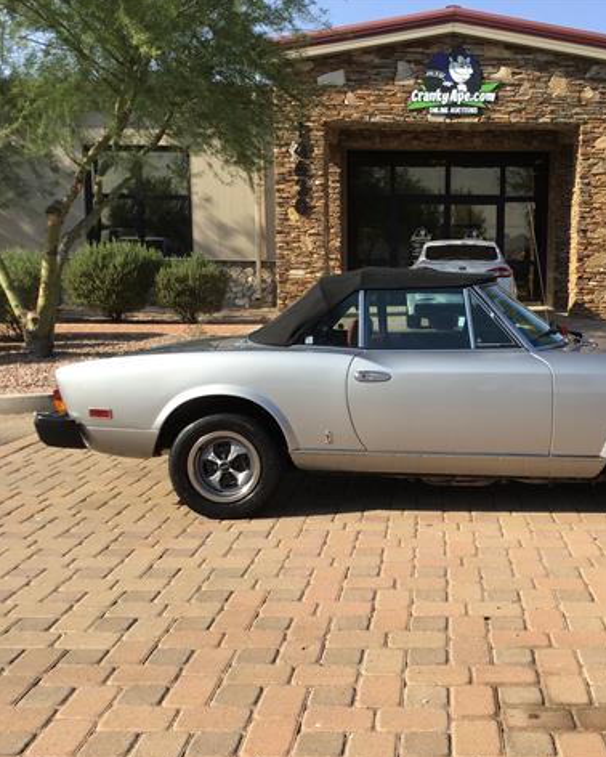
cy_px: 380
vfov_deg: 44.8
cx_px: 433
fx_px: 919
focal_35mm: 41
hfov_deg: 35.9
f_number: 2.4
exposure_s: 1/823
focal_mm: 3.3
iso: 25
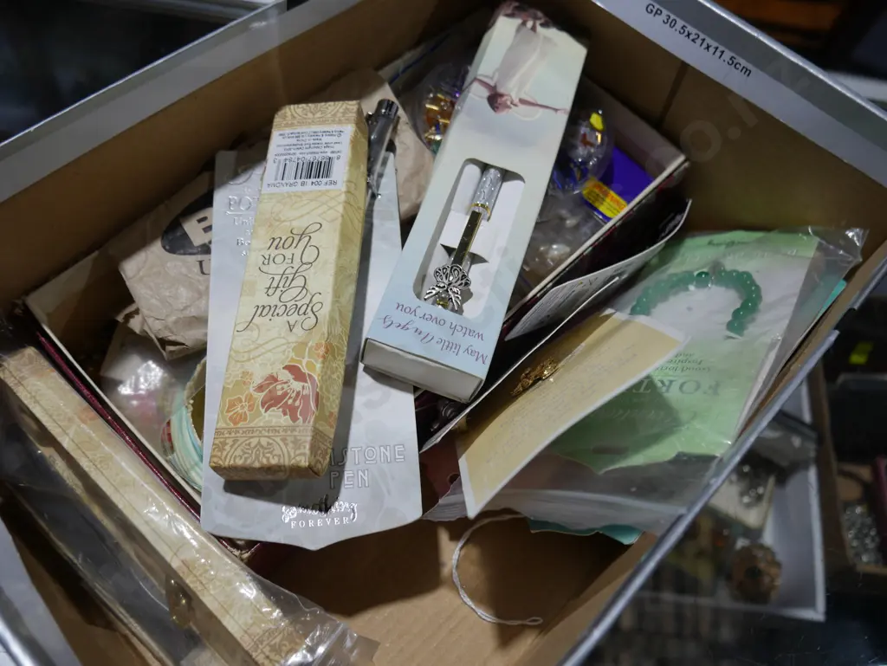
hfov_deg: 56.8
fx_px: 820
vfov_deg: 44.2
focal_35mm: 32
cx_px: 444
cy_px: 333
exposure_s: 1/125
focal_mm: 16
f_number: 4
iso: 200
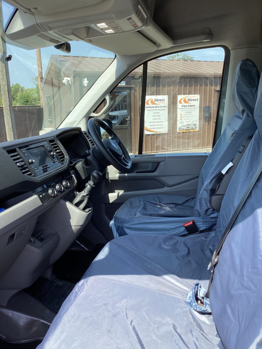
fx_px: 313
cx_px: 131
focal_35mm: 31
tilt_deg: -13.0
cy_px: 174
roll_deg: +0.6
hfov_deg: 45.5
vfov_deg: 58.3
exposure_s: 1/255
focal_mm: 3.3
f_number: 2.4
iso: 25
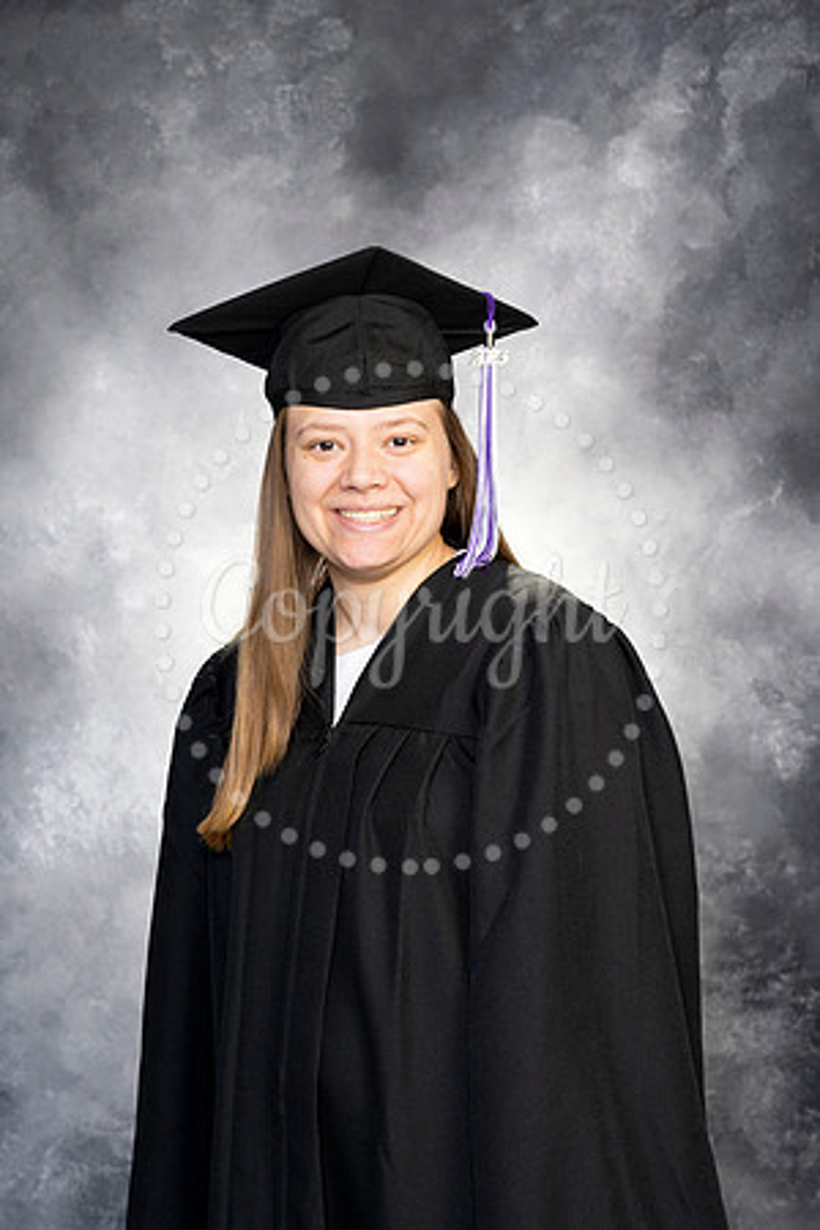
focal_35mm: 85
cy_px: 615
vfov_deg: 23.9
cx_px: 410
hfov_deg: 16.1
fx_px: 2904
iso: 250
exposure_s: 1/125
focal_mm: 85
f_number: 8
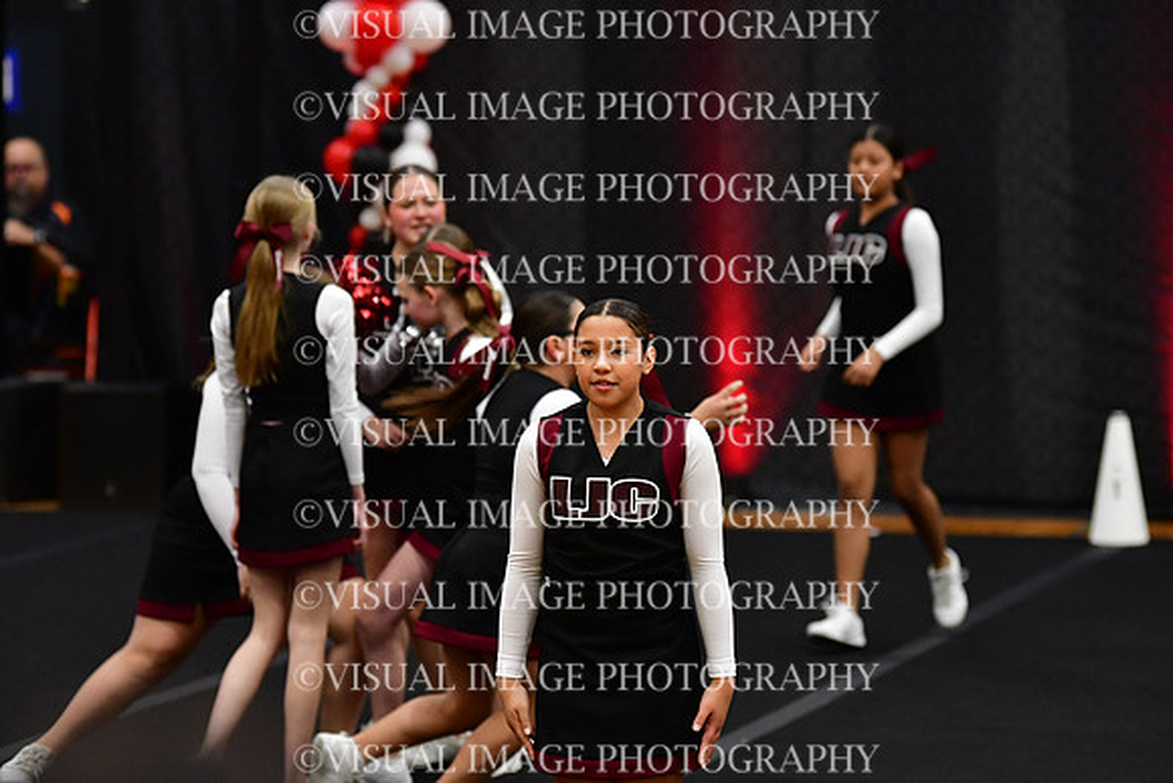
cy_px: 392
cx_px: 586
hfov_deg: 10.2
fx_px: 6583
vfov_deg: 6.8
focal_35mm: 202
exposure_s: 1/800
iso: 4000
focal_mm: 135
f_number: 2.8
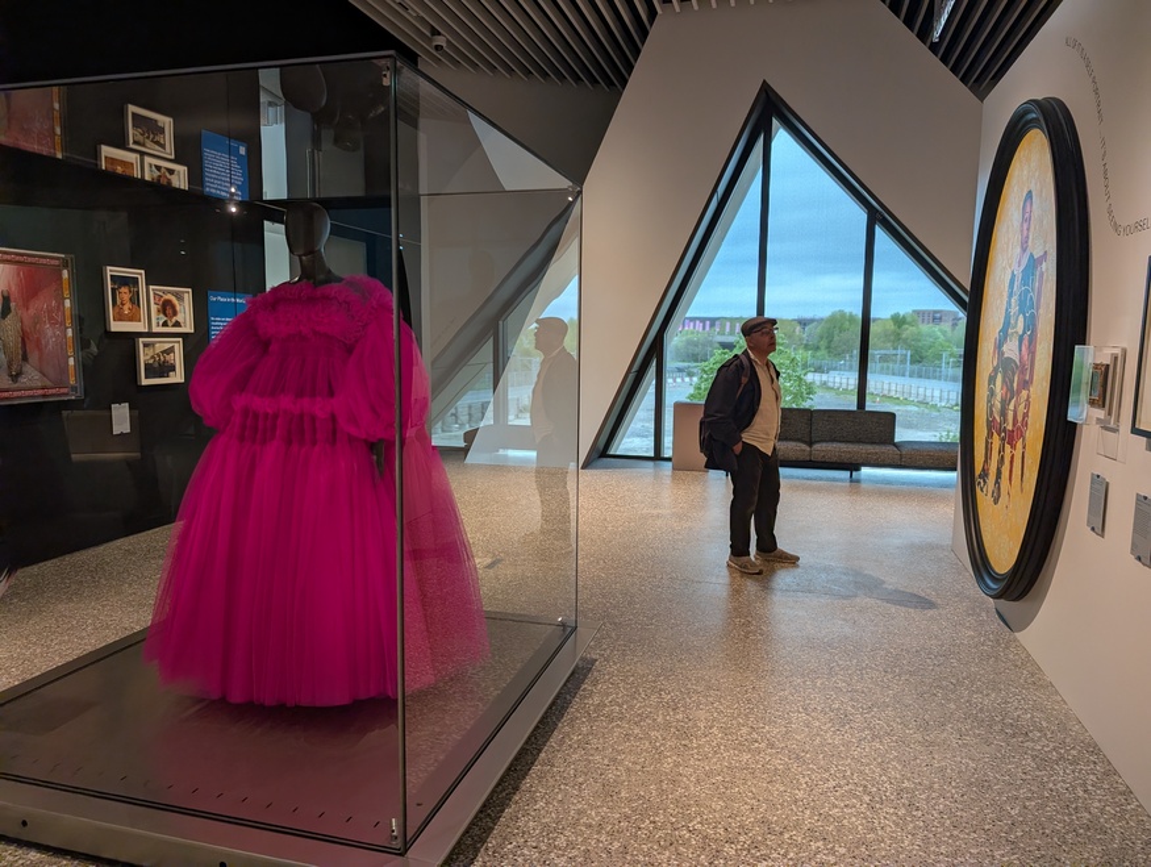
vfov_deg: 56.9
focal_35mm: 24
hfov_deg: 71.5
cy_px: 434
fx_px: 799
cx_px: 576
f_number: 1.68
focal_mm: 6.9
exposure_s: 1/142
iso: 196
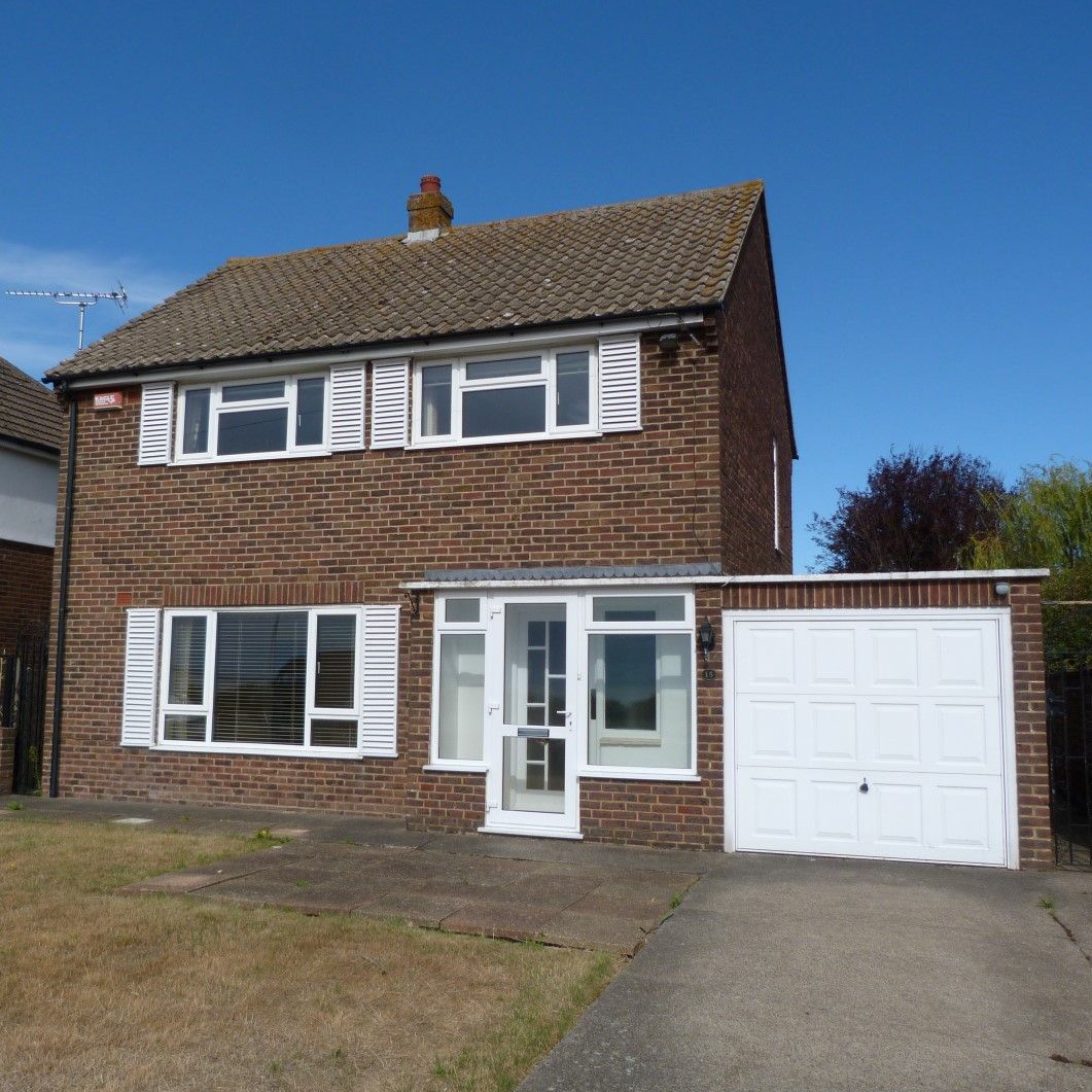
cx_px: 494
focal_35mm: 30
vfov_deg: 54.0
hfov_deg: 54.0
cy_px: 543
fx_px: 1071
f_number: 2.8
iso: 80
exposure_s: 1/1300
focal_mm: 4.5
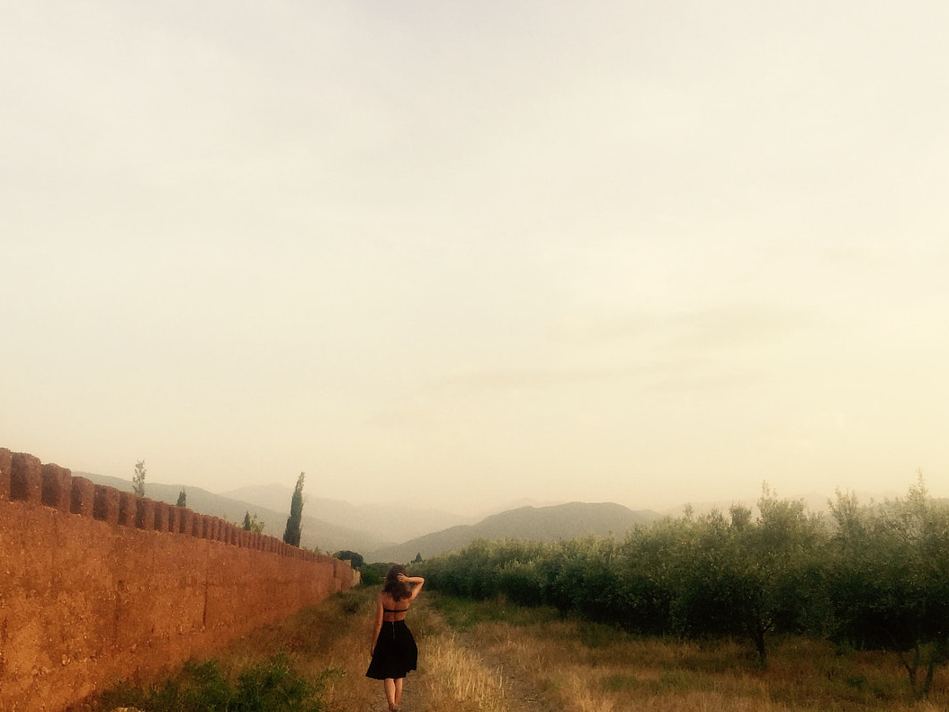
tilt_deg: +8.6
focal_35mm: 44
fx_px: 1206
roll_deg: -1.1
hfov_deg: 42.9
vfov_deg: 32.7
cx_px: 458
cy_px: 457
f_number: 2.2
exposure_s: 1/170
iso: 32
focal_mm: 4.15
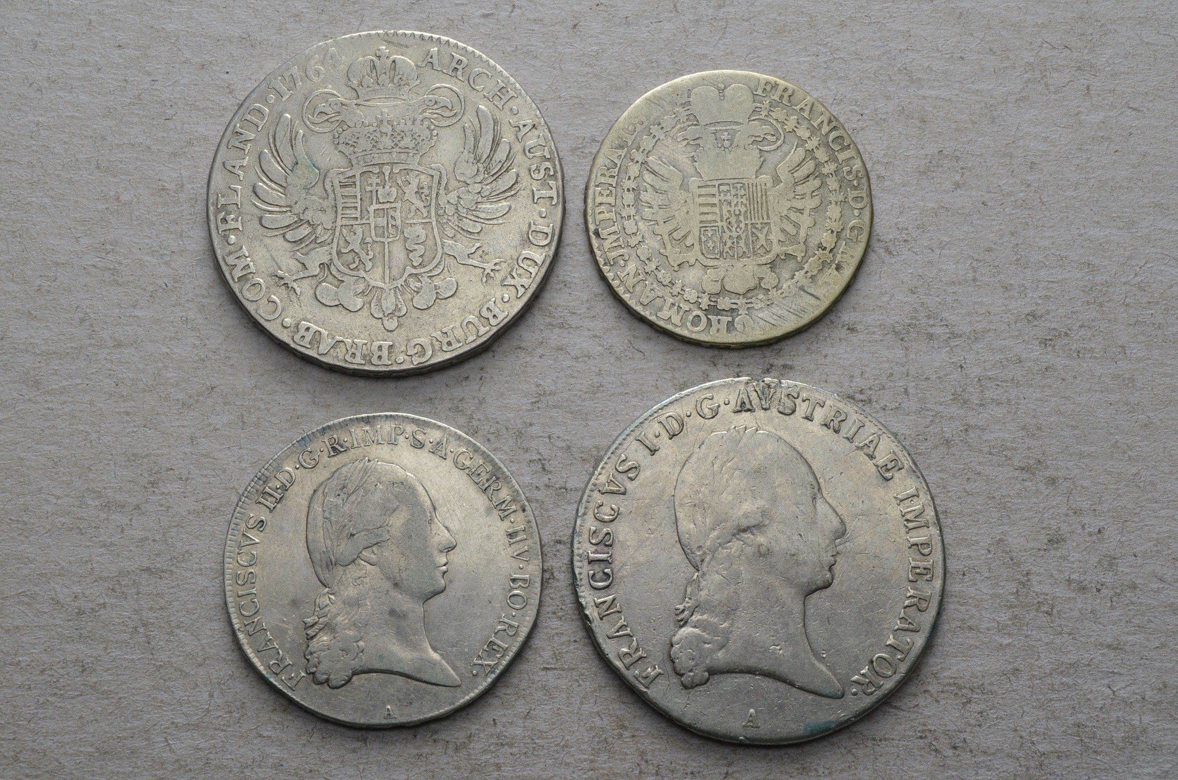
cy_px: 390
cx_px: 589
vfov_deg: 25.6
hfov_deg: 37.9
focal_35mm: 52
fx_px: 1714
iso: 400
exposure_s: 1/250
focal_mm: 35
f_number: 14
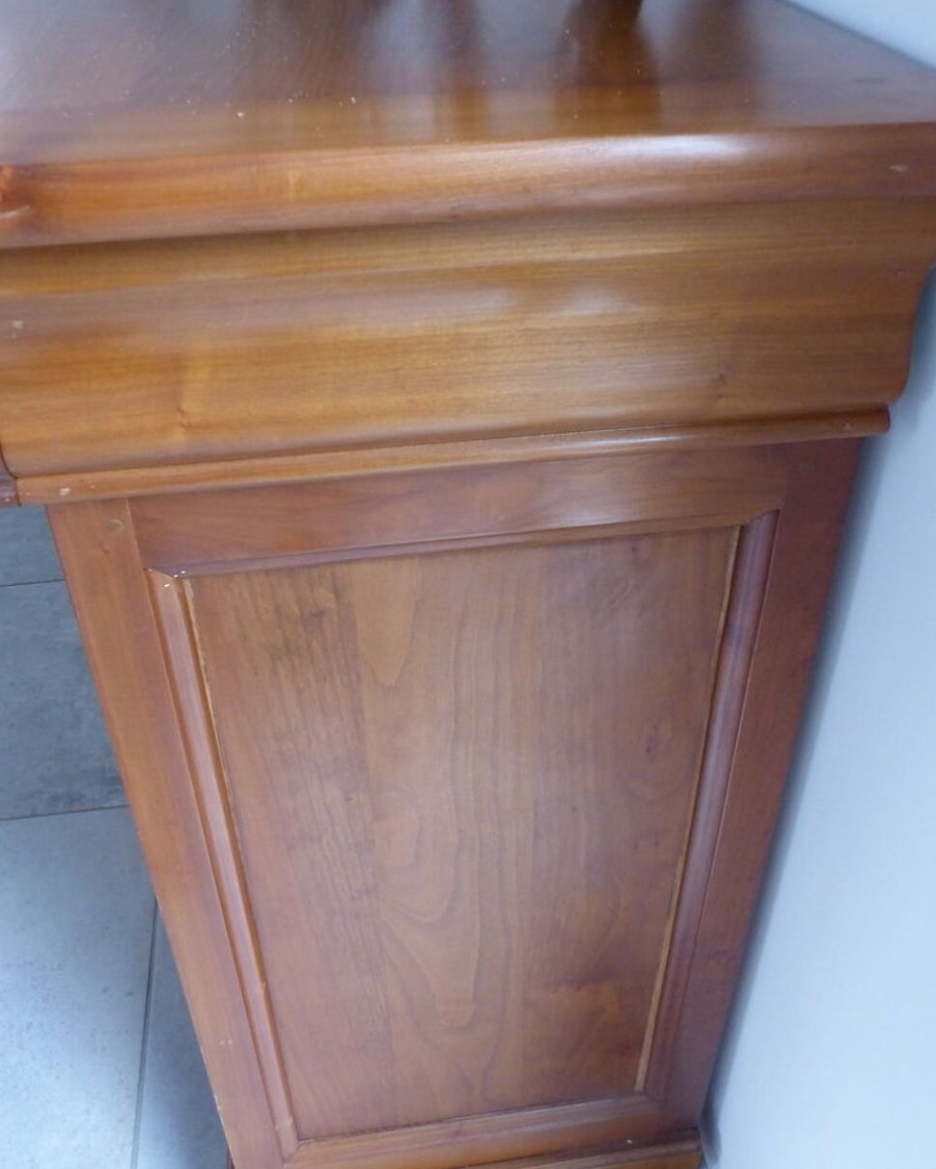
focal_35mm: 31
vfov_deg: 57.1
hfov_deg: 47.1
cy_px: 557
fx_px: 1073
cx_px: 467
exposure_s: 1/60
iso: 400
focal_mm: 5.1
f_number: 2.8
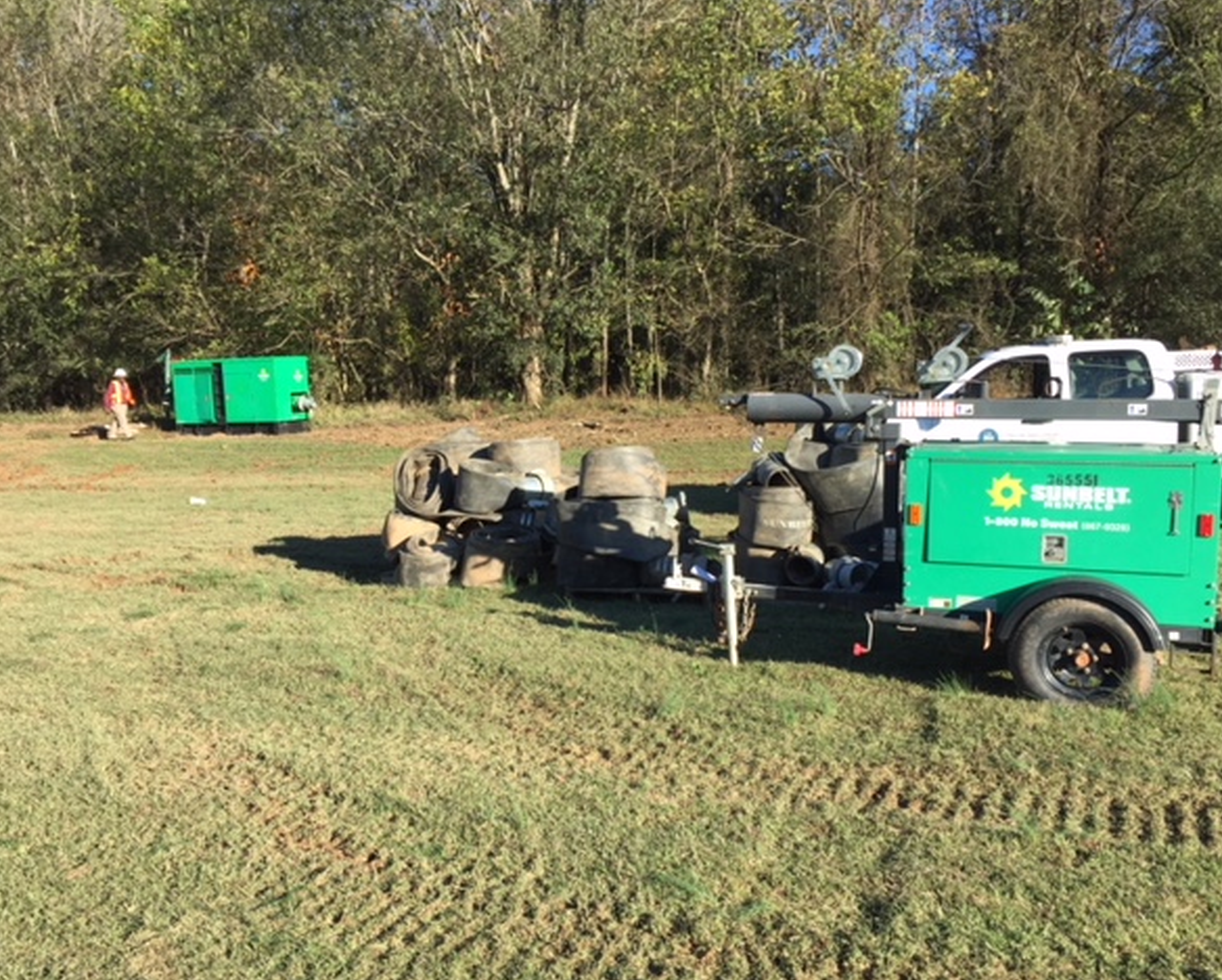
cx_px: 594
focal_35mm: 31
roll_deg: +1.2
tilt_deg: -4.9
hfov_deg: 57.1
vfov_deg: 47.2
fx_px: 1122
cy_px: 494
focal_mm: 4.15
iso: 32
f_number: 2.2
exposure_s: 1/746
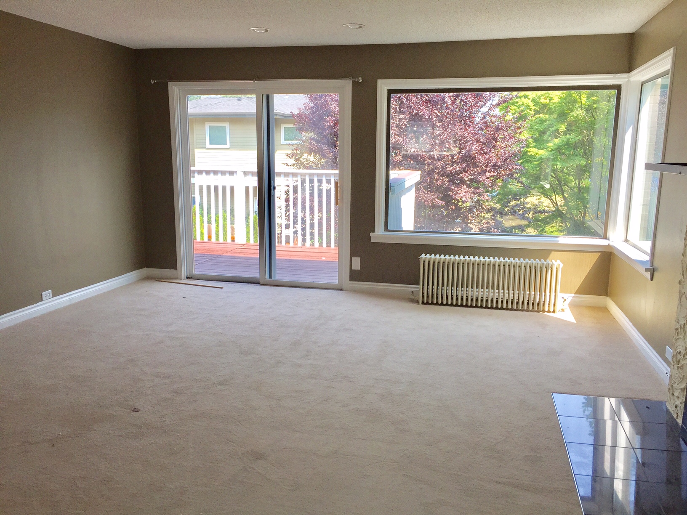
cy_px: 258
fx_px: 576
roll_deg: -1.6
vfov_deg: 48.2
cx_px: 344
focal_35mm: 29
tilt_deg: -10.4
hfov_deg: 61.7
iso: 32
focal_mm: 4.15
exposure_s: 1/278
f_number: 2.2
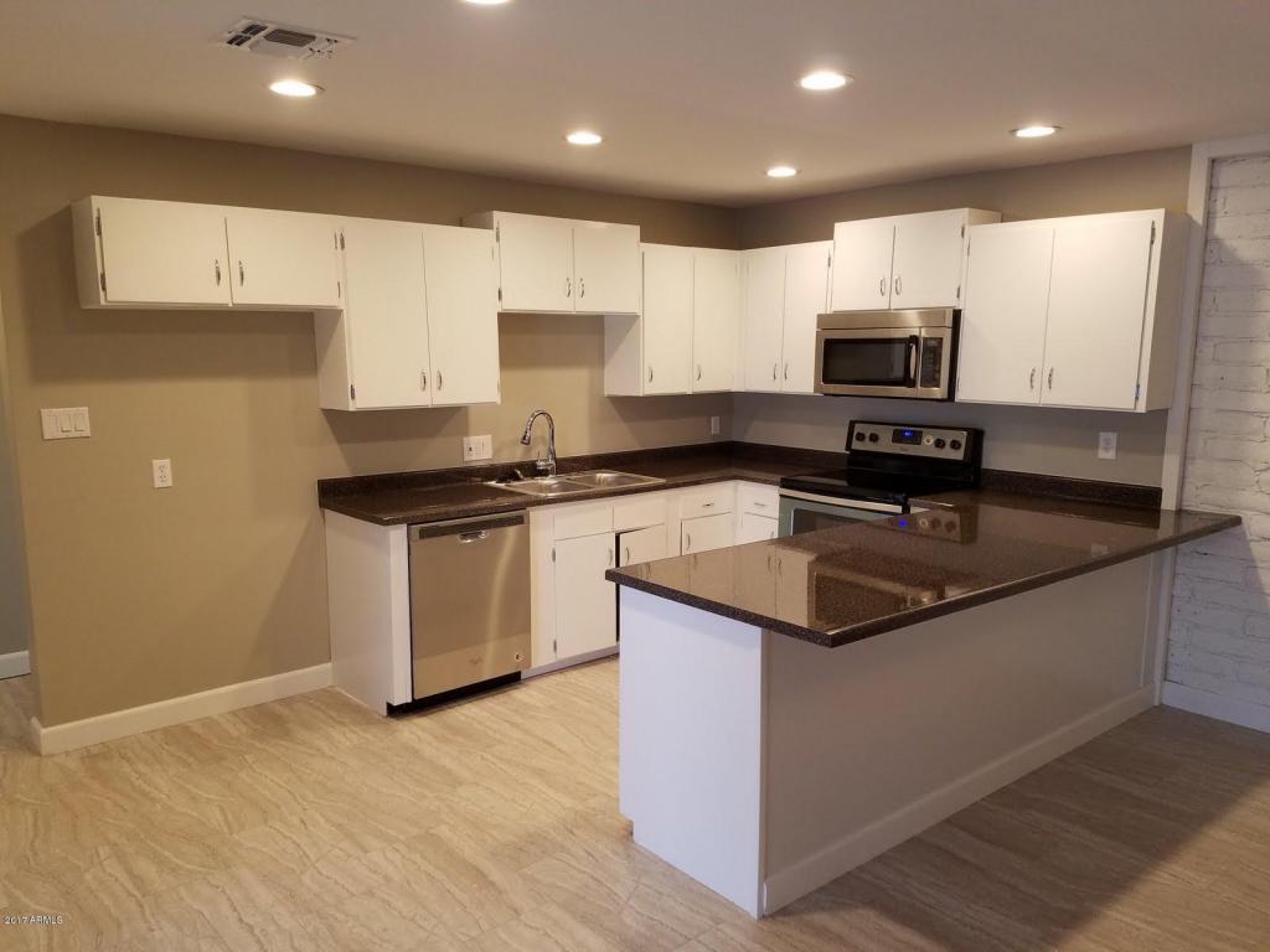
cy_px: 476
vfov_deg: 53.1
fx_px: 954
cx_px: 635
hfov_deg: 67.3
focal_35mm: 26
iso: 100
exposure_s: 1/60
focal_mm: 4.2
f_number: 1.7
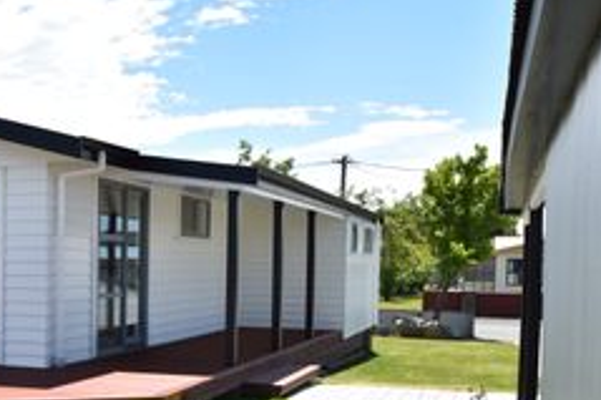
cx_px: 35
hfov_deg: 33.4
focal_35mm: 56
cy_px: 328
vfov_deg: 23.7
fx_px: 934
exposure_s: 1/400
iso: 200
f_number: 10
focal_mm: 19
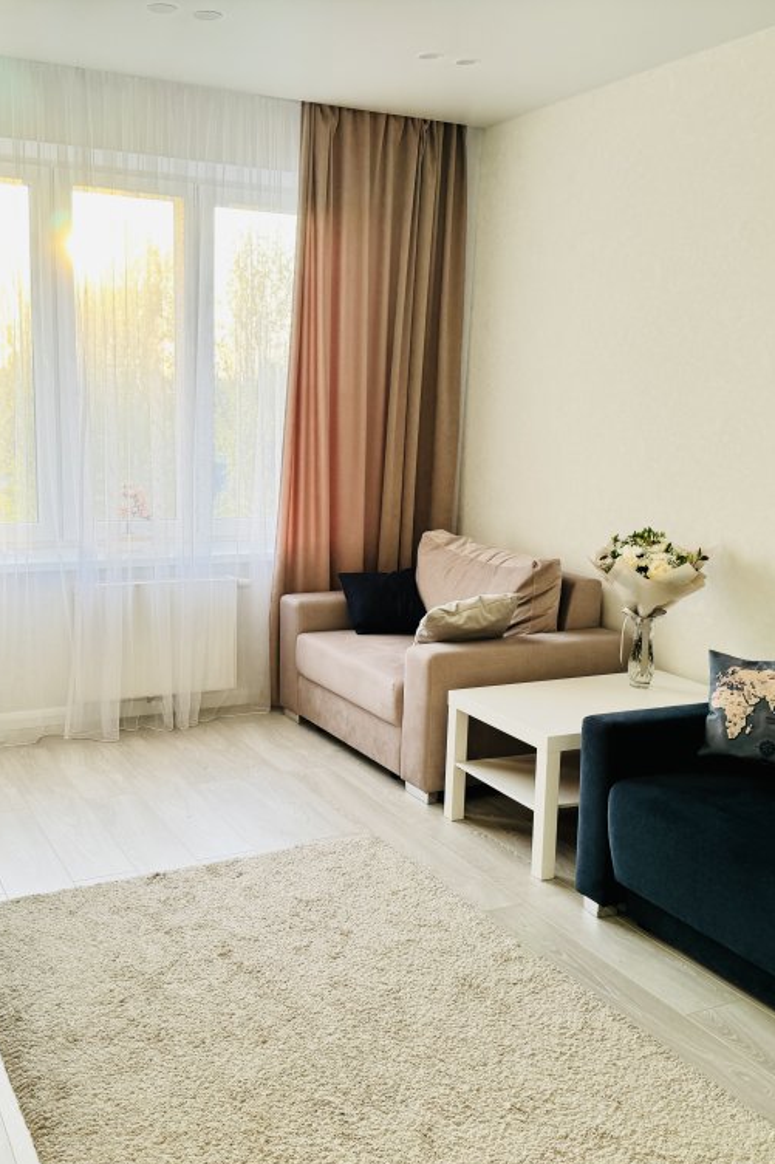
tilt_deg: -10.4
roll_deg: -1.5
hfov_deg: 38.7
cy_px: 591
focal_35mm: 34
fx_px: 1098
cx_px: 308
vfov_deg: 55.8
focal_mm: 6.76
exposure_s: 1/121
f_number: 1.78
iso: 64
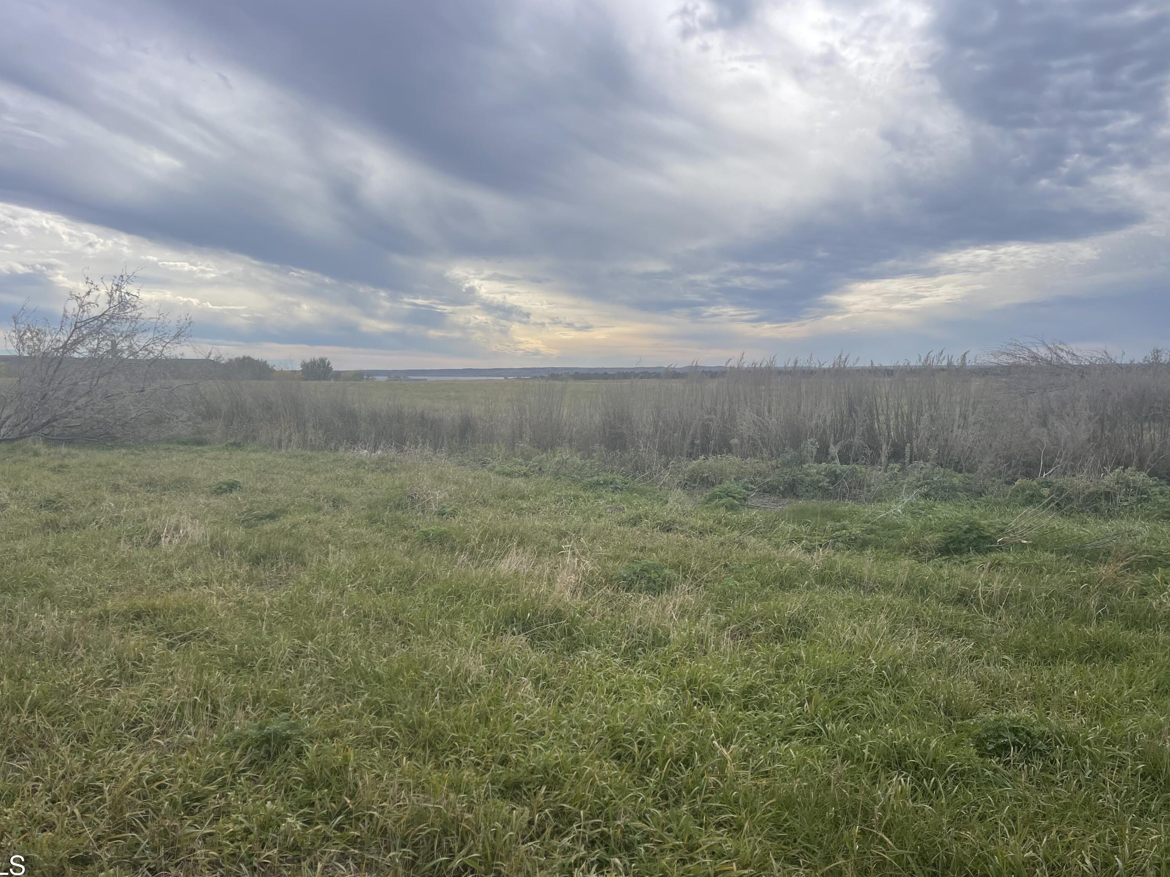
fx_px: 946
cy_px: 437
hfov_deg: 63.4
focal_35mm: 28
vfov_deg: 49.7
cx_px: 560
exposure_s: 1/4717
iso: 32
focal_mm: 5.1
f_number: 1.6
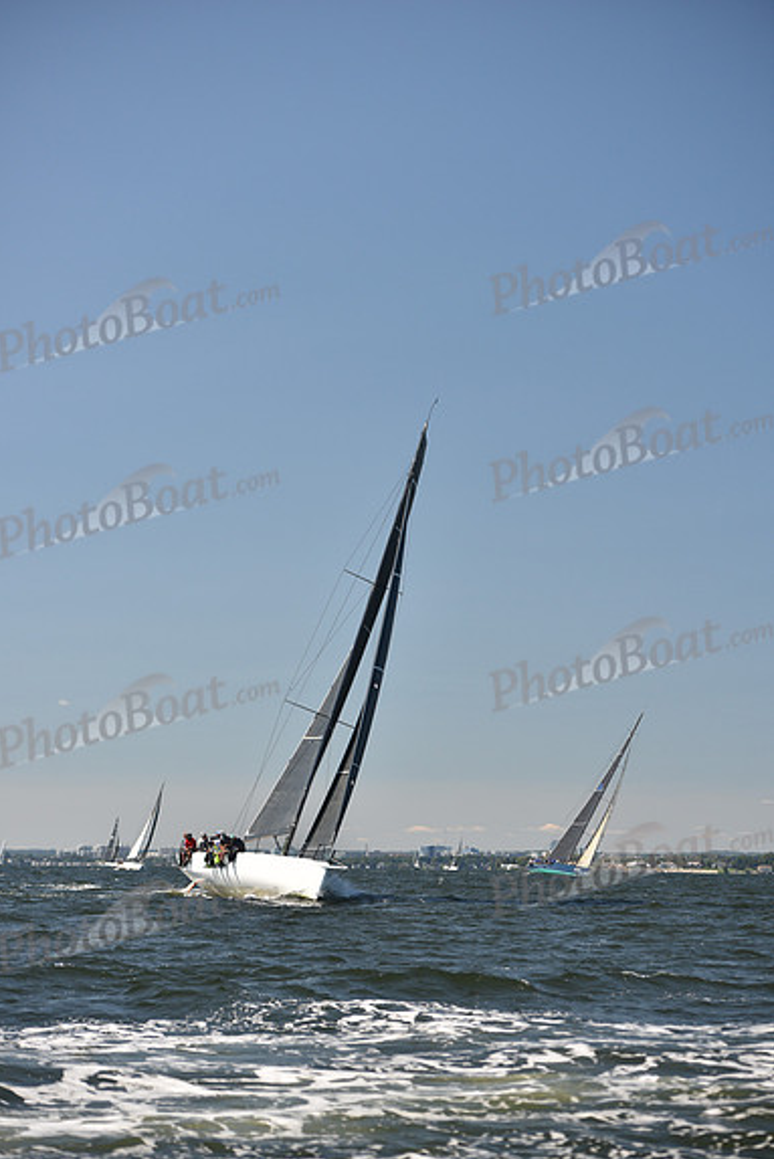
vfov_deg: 22.4
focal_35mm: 91
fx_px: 2933
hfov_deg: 15.0
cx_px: 385
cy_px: 584
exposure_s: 1/1000
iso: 250
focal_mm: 90
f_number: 3.5
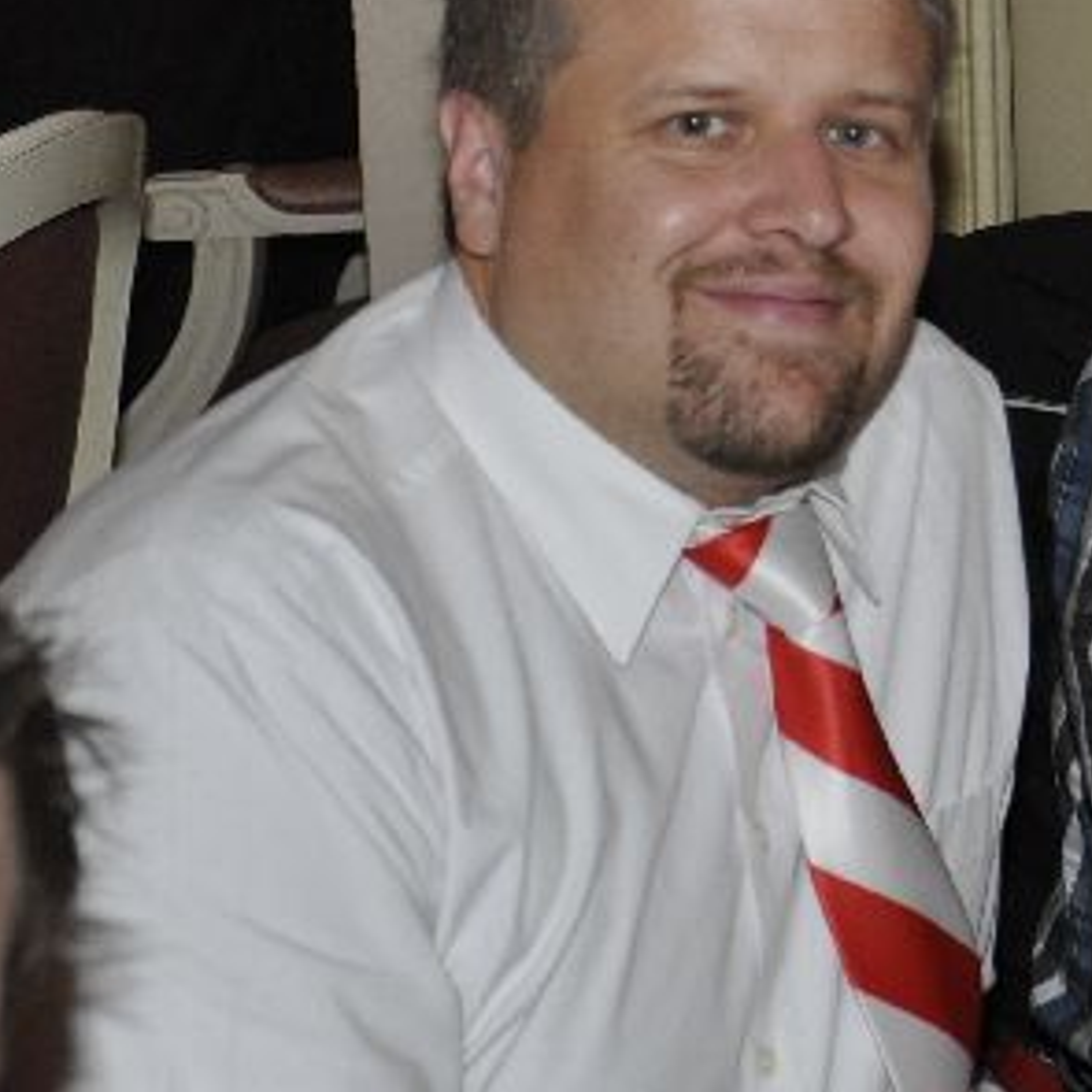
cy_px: 370
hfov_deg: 9.3
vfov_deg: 9.7
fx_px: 6460
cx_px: 1747
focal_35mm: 181
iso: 800
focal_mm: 42
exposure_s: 1/60
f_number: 5.6
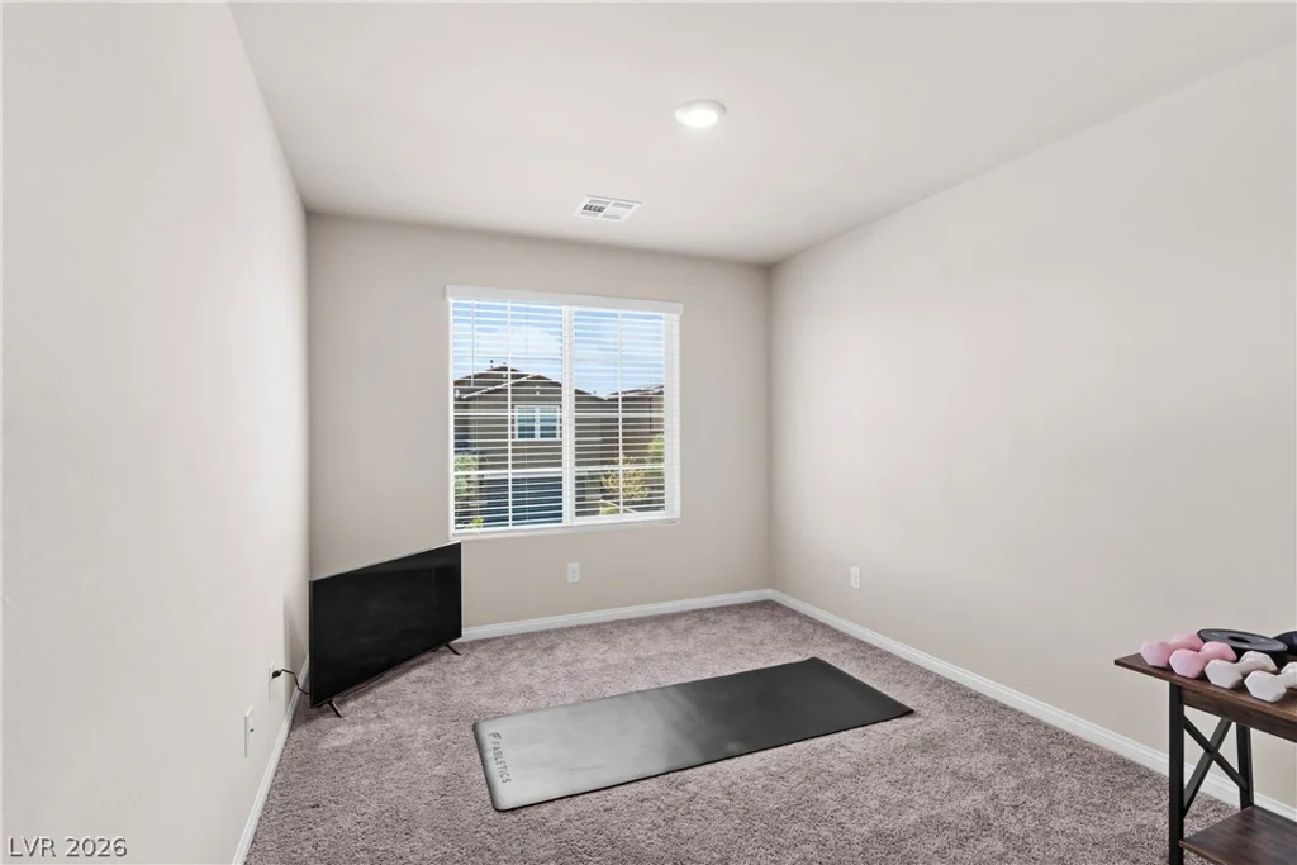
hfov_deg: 93.3
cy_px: 432
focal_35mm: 17
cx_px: 648
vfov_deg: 70.5
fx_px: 613
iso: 400
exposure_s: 1/25
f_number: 8
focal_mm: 17
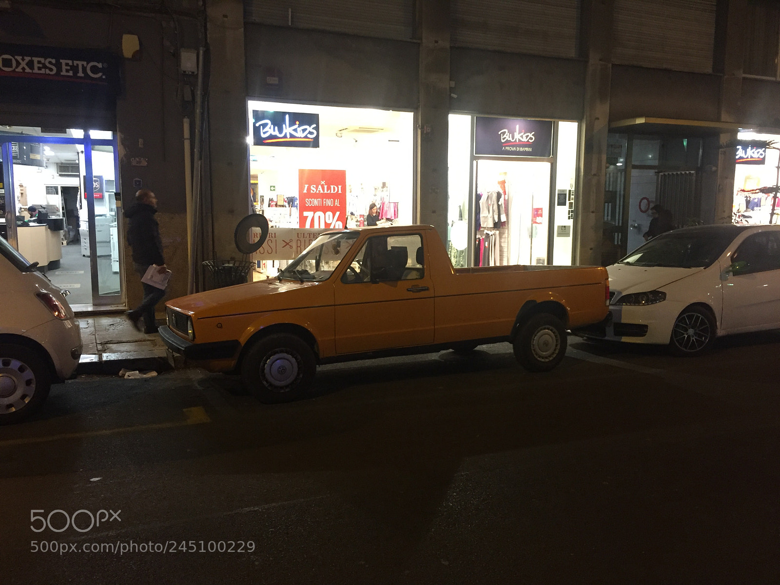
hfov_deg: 61.7
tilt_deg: -7.9
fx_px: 653
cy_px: 292
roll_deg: -1.1
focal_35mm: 29
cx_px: 390
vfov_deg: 48.2
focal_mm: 4.15
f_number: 2.2
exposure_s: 1/33
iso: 250
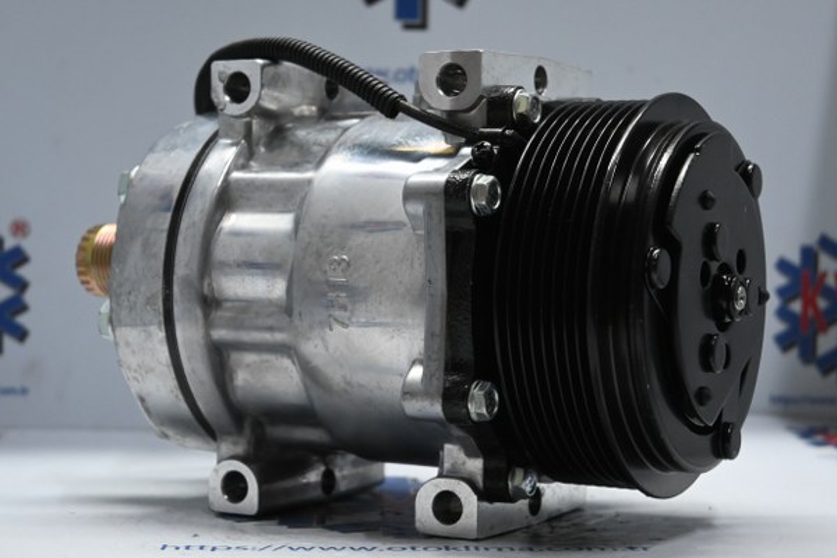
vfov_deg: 18.2
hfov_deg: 27.0
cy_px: 279
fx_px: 1744
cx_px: 418
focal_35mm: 75
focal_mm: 50
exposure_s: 1/80
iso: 2000
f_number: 6.3
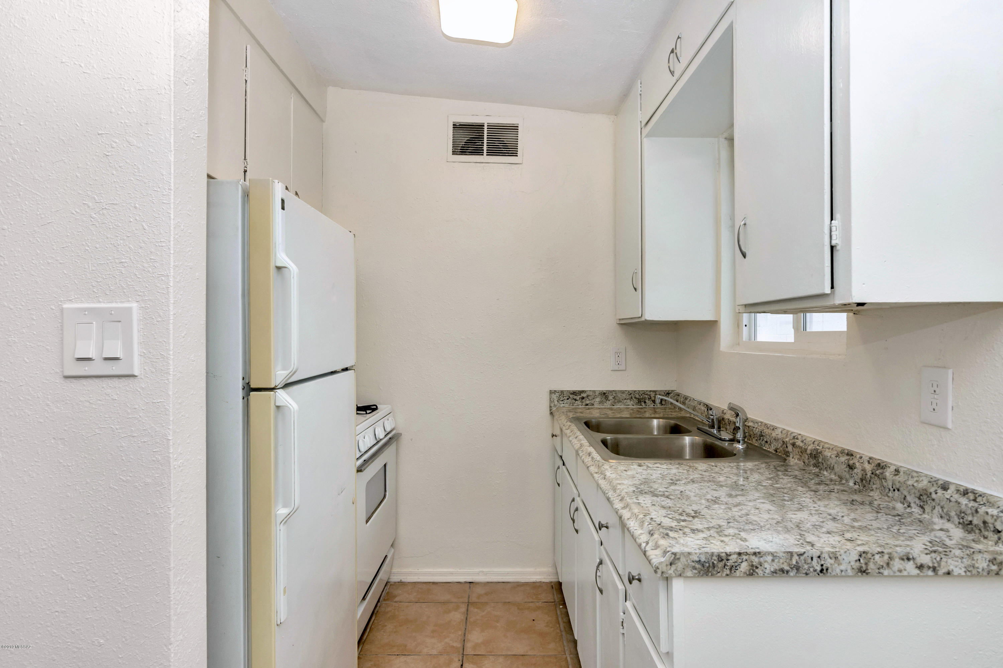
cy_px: 334
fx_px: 501
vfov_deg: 67.4
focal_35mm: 18
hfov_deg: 90.0
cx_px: 502
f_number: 6.3
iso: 320
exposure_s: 1/125
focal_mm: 12
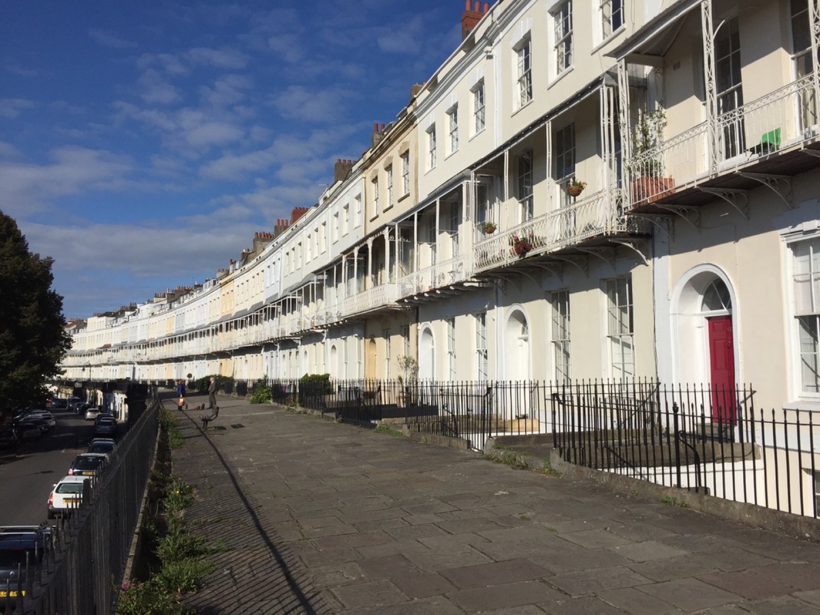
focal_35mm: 29
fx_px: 687
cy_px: 308
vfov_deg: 48.2
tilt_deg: +4.4
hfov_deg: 61.7
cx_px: 410
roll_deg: -1.0
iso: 32
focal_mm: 4.15
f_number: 2.2
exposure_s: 1/5650
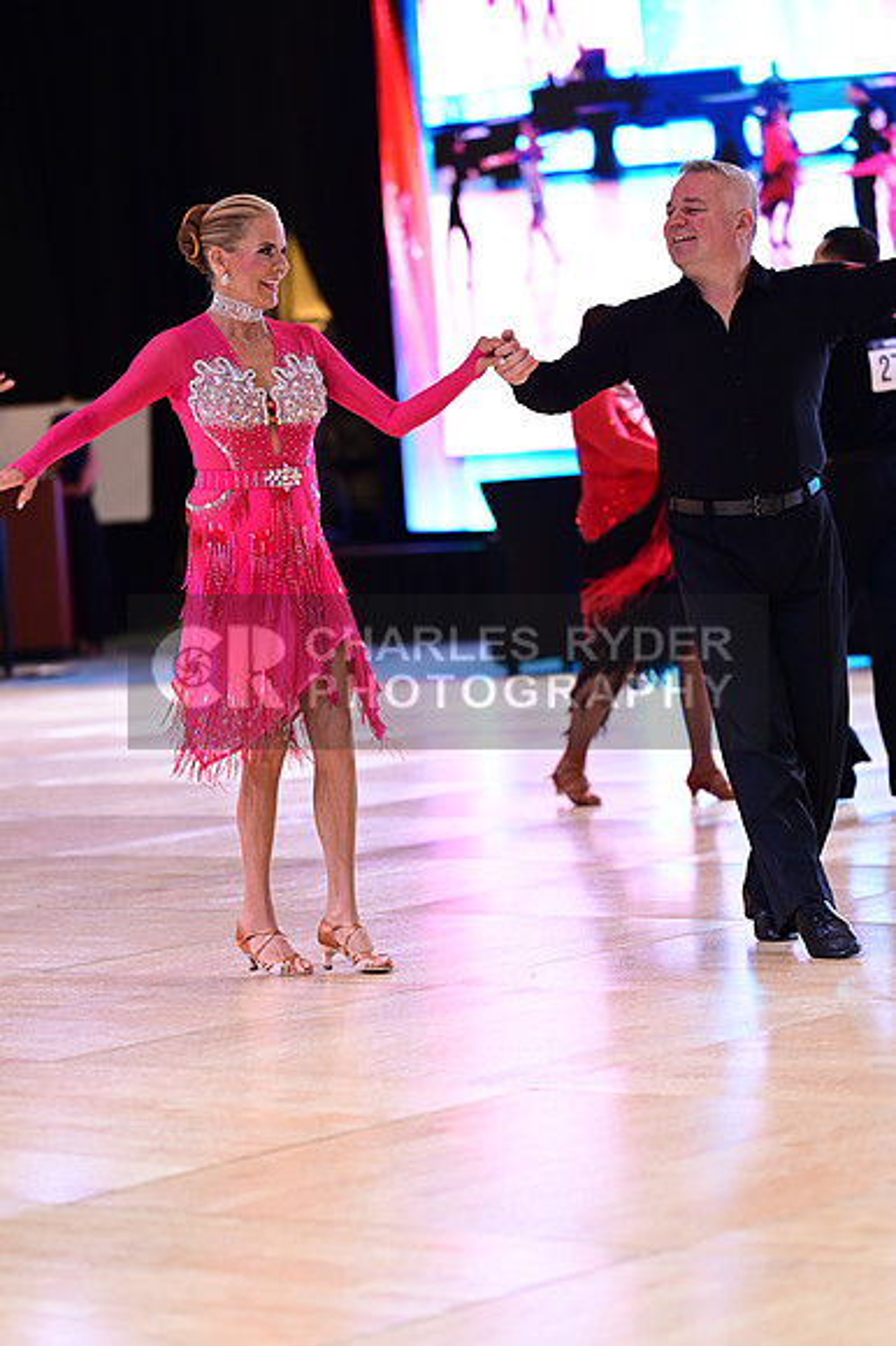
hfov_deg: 11.9
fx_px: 4298
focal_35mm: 115
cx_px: 448
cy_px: 673
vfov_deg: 17.8
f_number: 2.8
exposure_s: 1/400
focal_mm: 115
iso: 2000
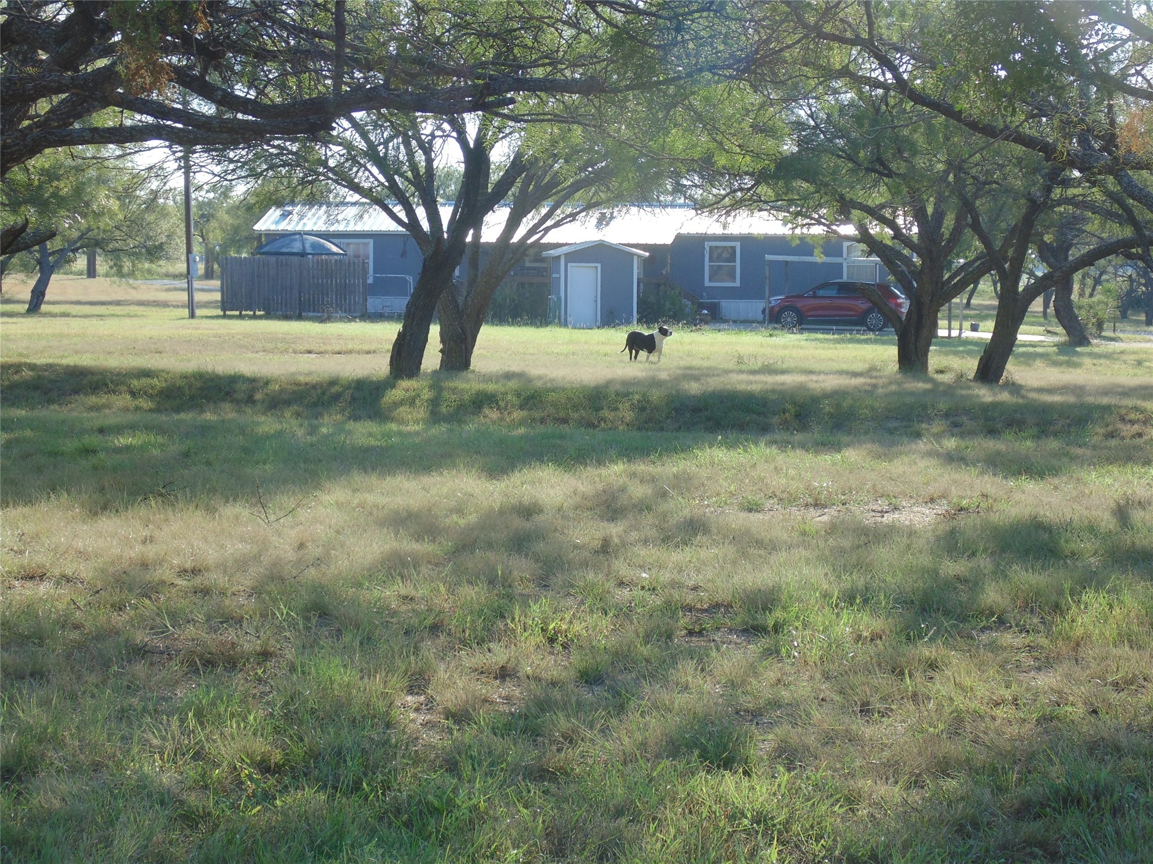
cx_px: 576
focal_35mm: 79
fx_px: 2631
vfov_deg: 18.7
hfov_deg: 24.7
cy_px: 432
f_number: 4.3
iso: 80
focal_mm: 14.1
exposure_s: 1/250
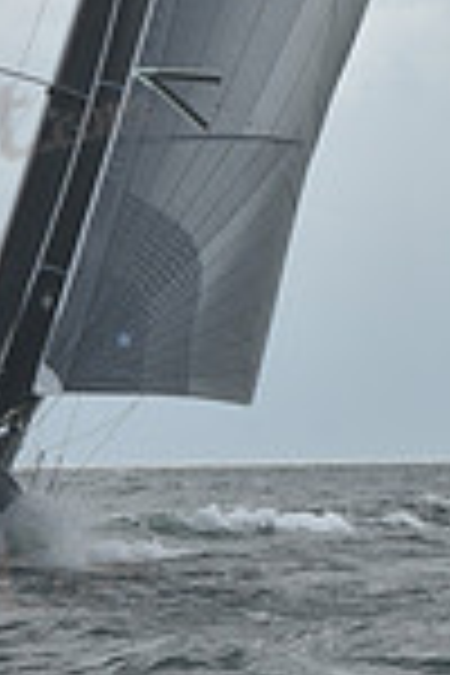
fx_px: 5943
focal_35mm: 317
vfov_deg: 6.5
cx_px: 385
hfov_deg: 4.3
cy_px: -122
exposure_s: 1/1250
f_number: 6.3
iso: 200
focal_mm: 82
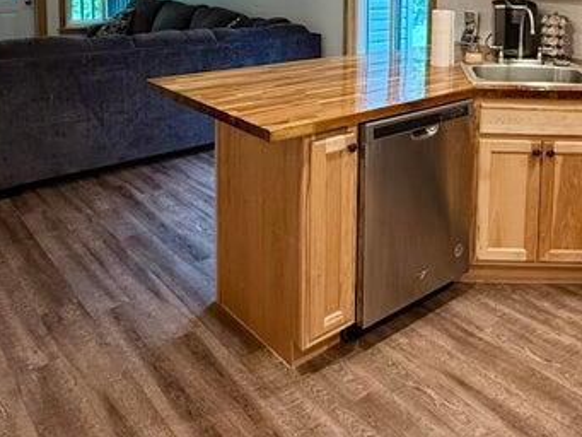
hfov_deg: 51.1
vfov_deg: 37.2
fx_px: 589
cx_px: 412
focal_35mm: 35
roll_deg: -1.0
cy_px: 17
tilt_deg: -4.9
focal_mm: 2.22
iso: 250
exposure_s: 1/60
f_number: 2.2
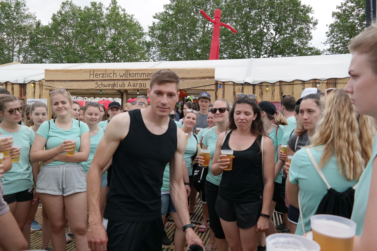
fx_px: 283
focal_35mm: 27
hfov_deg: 67.4
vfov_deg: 47.9
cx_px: 188
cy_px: 126
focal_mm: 18
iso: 200
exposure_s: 1/160
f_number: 5.6
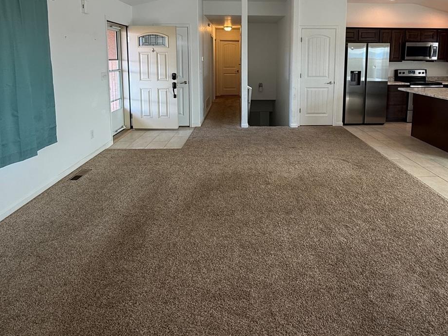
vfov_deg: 58.3
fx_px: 285
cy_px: 90
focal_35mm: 22
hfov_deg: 76.1
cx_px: 249
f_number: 2.2
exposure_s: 1/120
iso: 160
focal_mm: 2.22
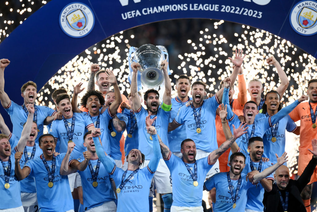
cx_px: 158
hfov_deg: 7.9
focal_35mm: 260
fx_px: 2290
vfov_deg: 5.3
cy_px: 106
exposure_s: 1/1600
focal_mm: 260
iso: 2000
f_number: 2.8
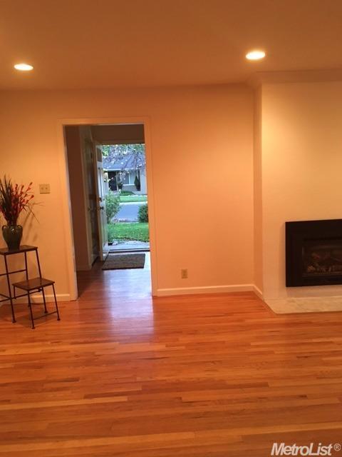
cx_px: 171
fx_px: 382
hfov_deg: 48.2
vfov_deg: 61.7
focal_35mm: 29
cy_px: 228
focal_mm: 4.15
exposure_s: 1/24
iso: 200
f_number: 2.2
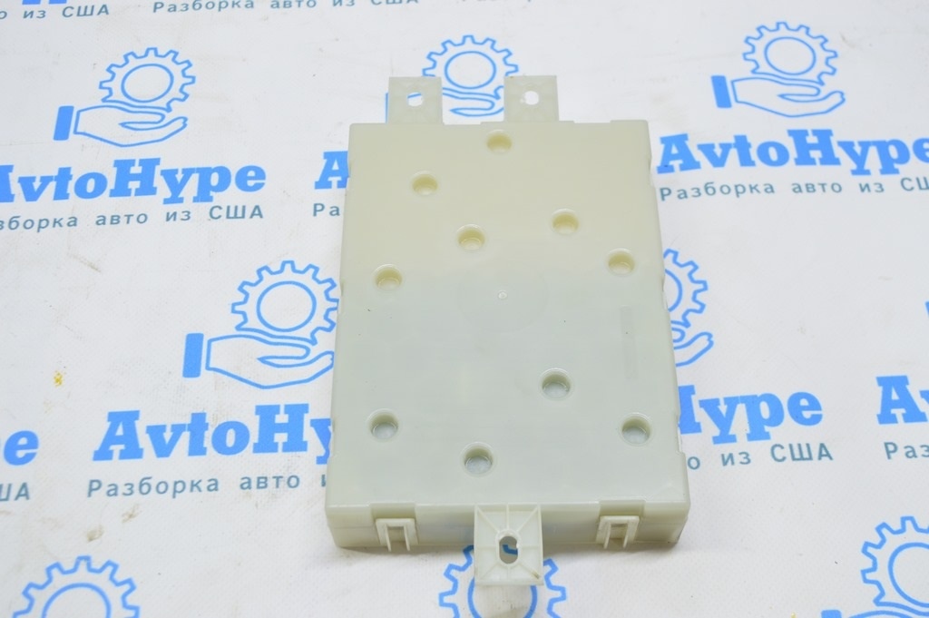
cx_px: 464
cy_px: 309
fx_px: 1199
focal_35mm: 46
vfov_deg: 28.9
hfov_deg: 42.4
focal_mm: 31
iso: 400
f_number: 5.6
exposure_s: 1/20
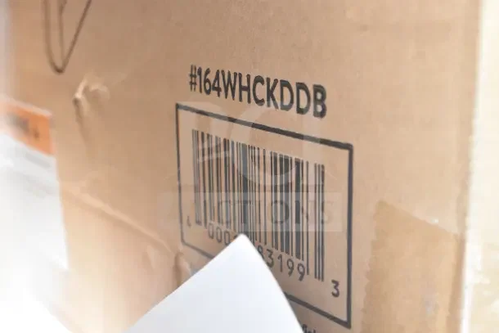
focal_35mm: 72
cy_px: 166
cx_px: 250
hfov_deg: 28.1
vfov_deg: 18.9
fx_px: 998
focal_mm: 48
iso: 6400
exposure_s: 1/400
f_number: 10
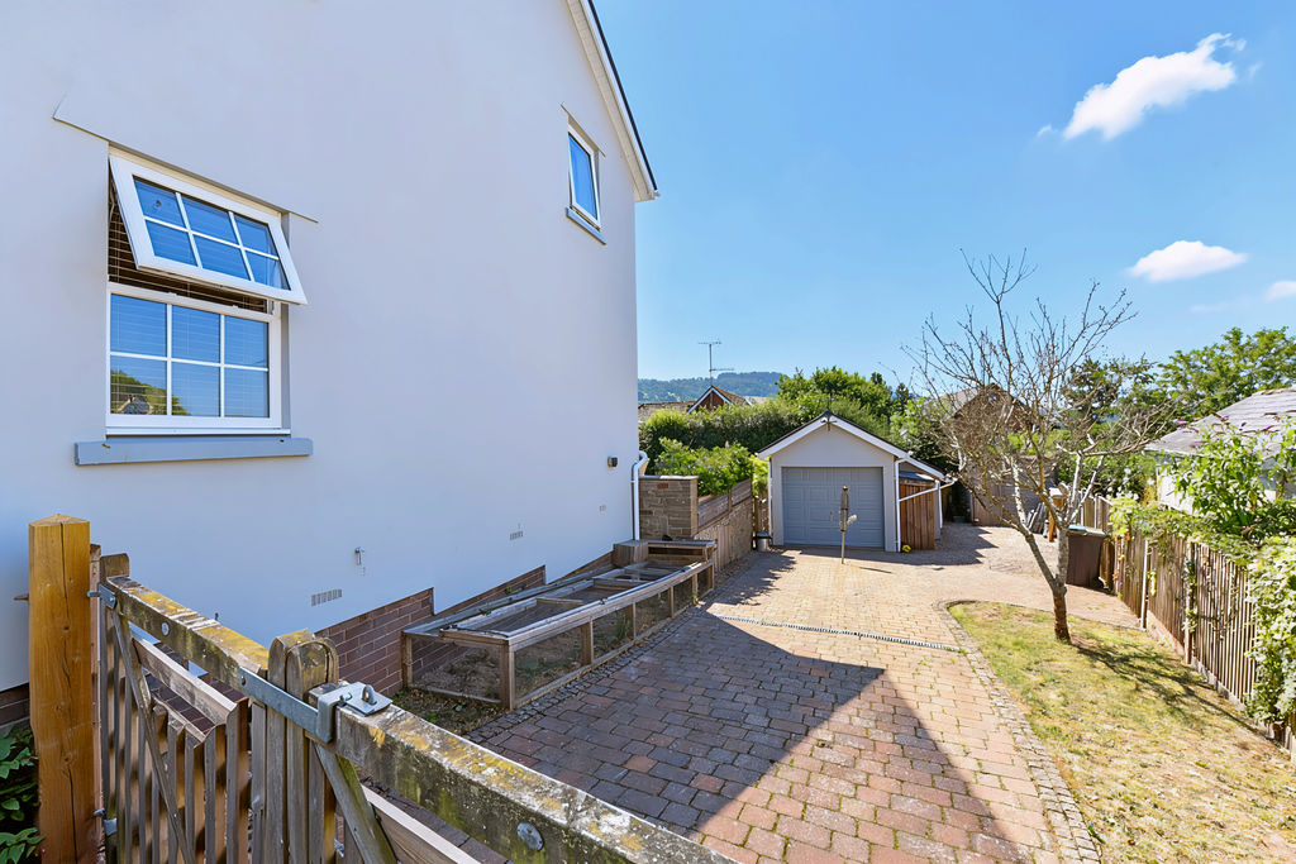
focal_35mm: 14
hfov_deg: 104.2
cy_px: 432
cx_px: 648
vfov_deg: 81.2
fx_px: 504
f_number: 13
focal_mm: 14
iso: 250
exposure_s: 1/640
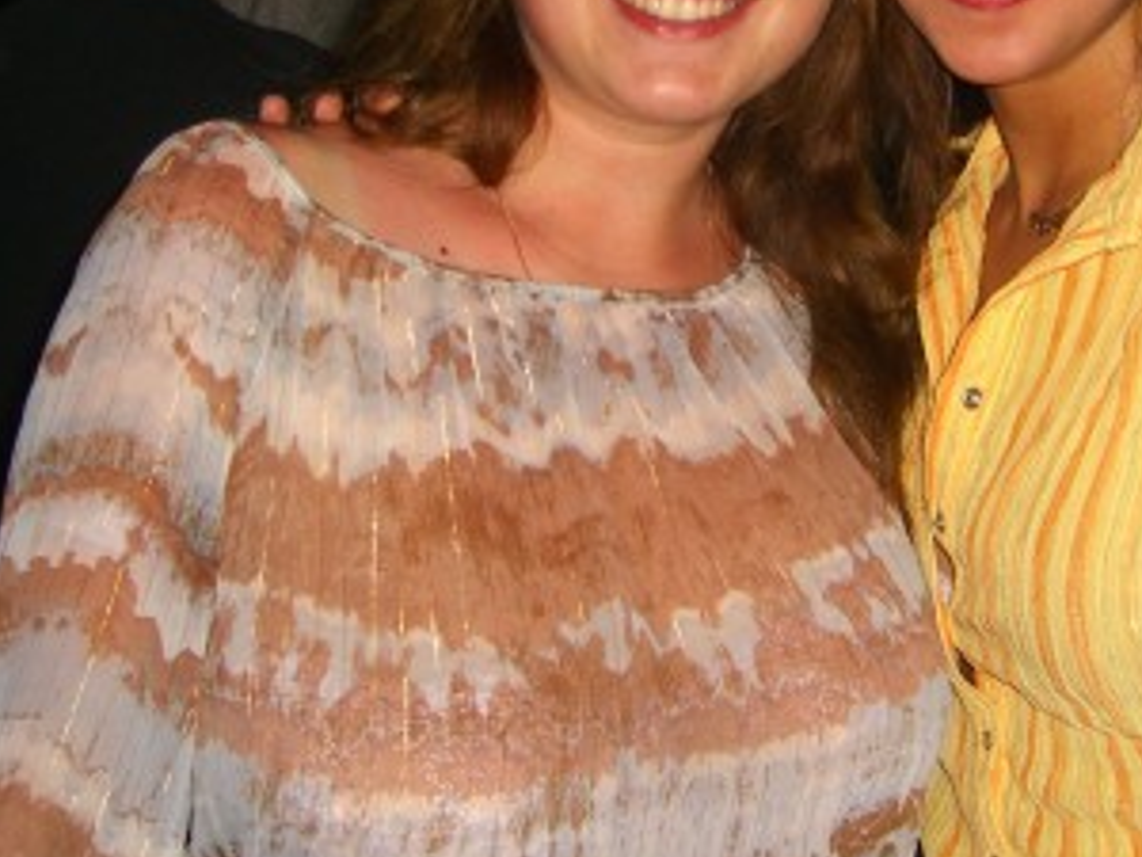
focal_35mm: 76
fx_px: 2507
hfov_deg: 25.5
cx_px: 769
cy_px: 164
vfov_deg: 19.2
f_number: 2.8
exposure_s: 1/60
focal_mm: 7.9
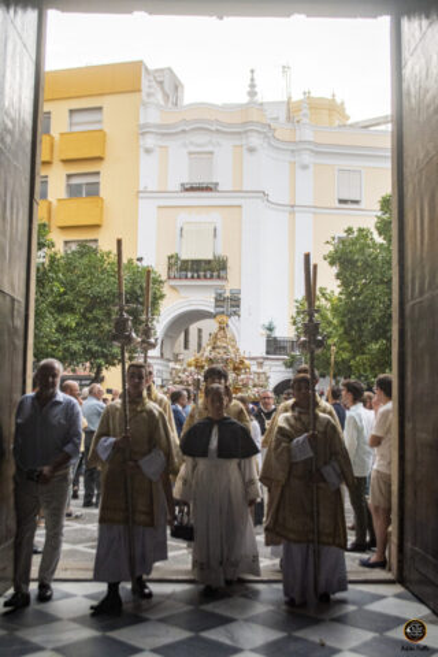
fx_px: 657
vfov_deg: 53.1
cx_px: 219
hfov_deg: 36.9
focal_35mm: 36
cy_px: 328
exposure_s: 1/2000
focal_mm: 24
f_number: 4
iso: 800
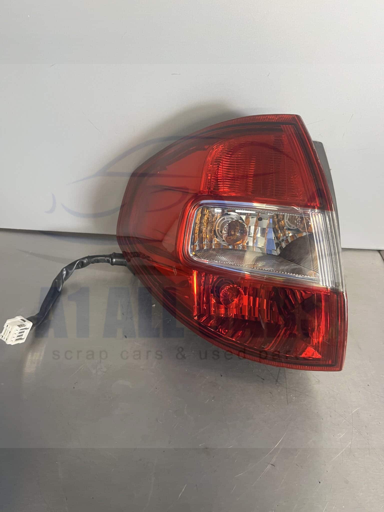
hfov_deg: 53.1
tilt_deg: -41.0
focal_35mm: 26
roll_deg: +0.0
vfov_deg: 67.3
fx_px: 385
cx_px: 192
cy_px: 256
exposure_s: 1/60
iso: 200
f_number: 1.6
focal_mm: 5.1
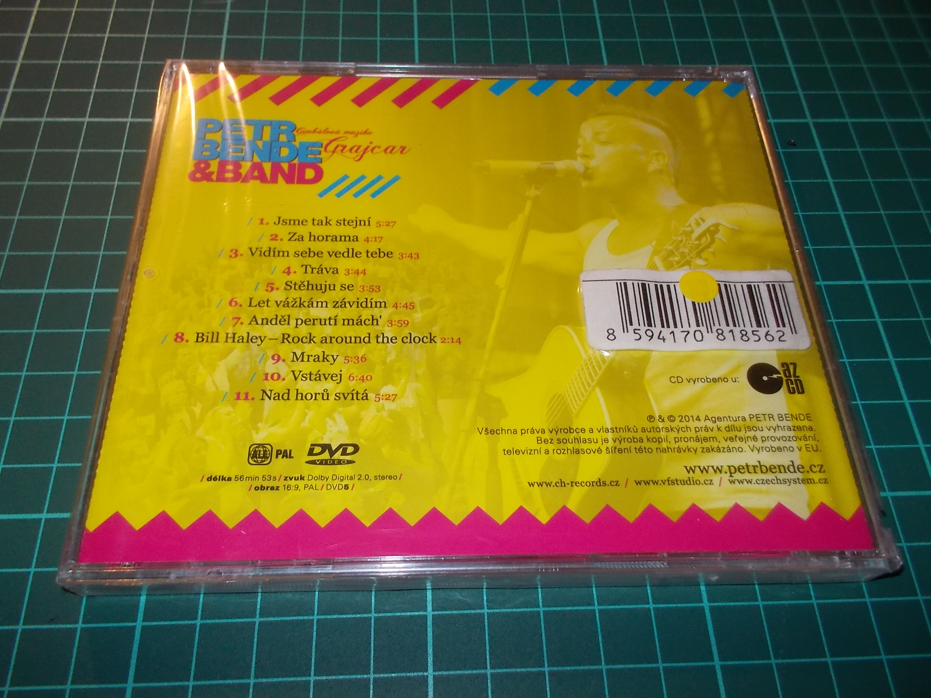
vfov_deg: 48.2
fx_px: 780
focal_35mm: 29
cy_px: 349
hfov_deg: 61.7
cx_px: 466
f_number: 3.3
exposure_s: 1/30
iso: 200
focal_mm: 4.1
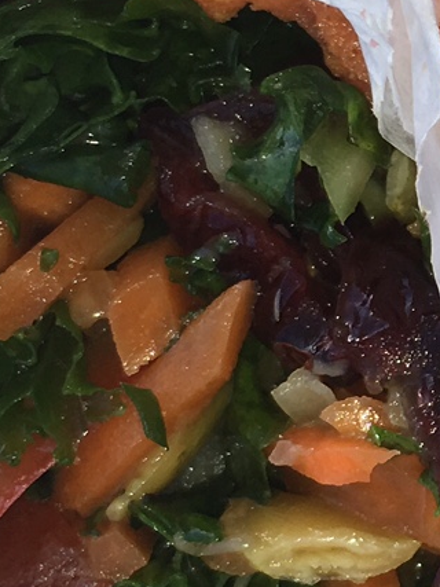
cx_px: 650
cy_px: 276
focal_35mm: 137
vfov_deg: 14.4
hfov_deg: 10.5
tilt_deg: -59.0
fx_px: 2323
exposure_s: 1/620
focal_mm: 4.15
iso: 25
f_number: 2.2
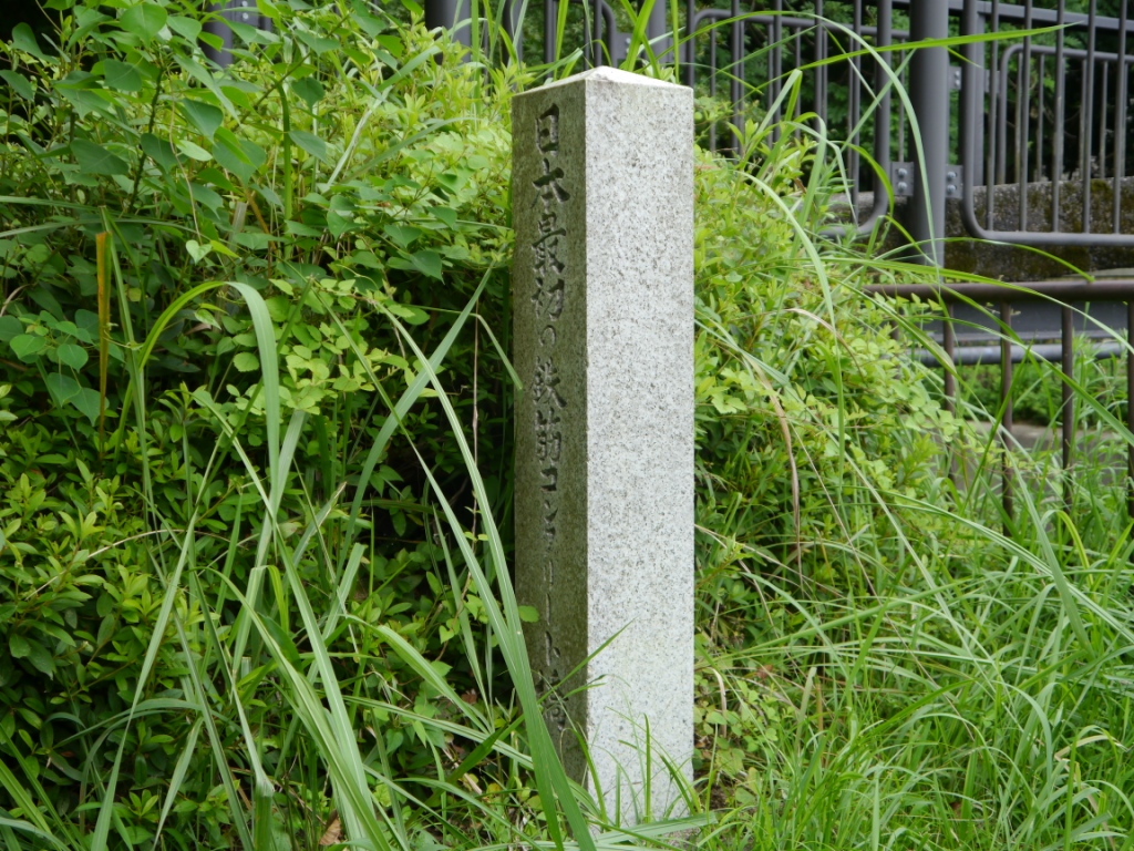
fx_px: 1638
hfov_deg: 38.2
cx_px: 567
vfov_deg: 29.1
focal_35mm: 50
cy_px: 426
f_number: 4.6
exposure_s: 1/60
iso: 160
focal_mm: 25
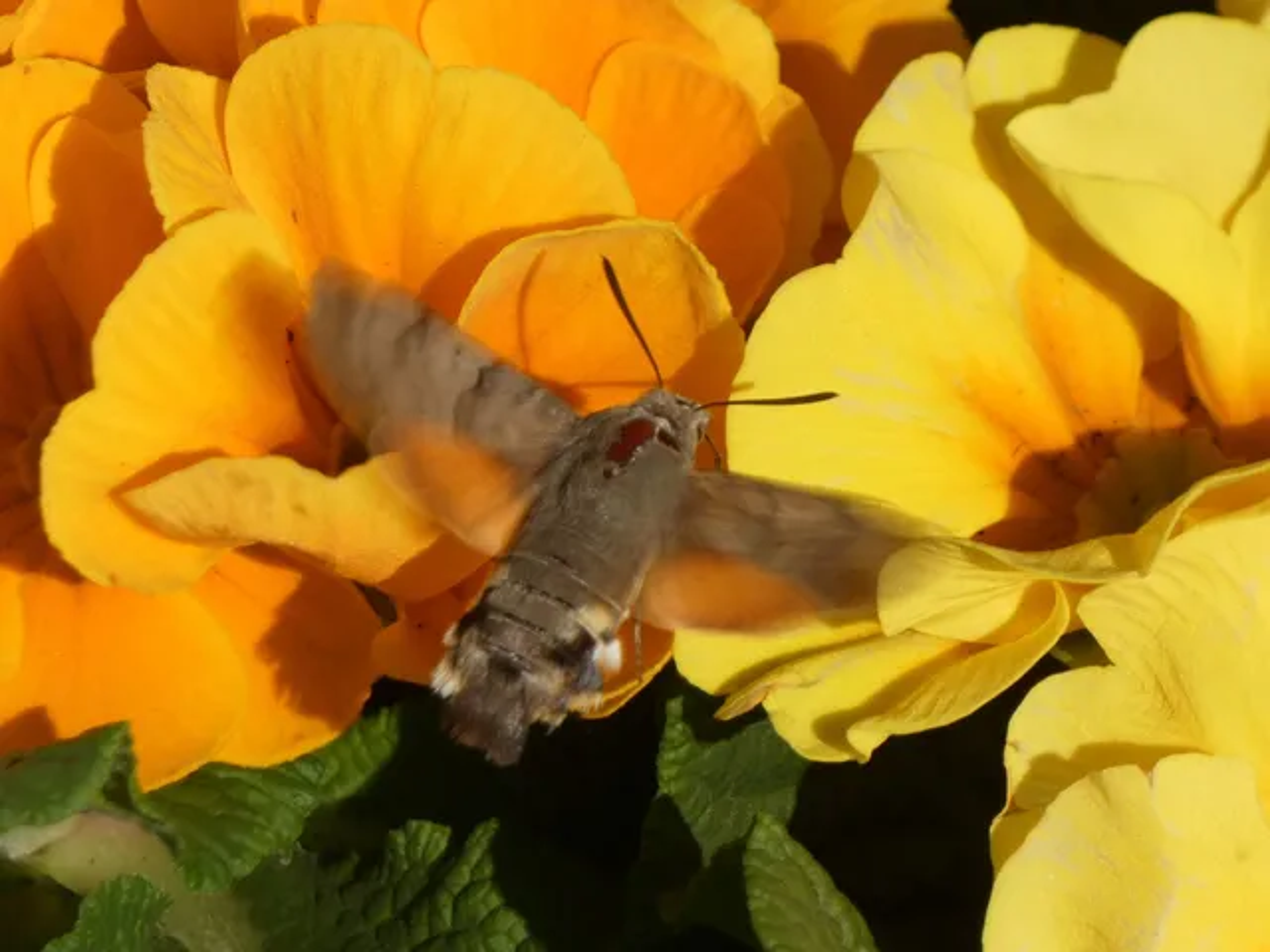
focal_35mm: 440
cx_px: 635
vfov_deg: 3.4
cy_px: 476
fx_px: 16143
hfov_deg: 4.5
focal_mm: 78.8
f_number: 5.6
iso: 80
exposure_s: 1/320
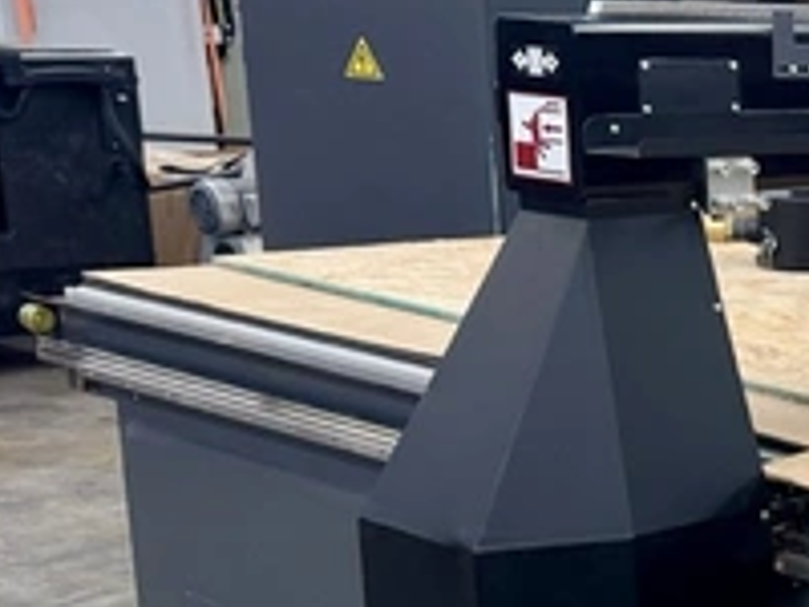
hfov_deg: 17.8
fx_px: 2103
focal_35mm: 90
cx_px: 1424
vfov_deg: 16.2
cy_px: 548
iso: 200
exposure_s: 1/120
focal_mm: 6.76
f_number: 1.78
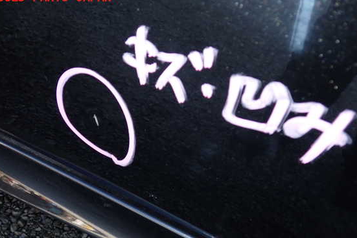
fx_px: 337
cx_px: 188
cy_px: 135
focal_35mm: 34
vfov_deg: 38.8
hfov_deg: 55.8
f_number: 6.3
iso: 200
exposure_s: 1/30
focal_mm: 5.4
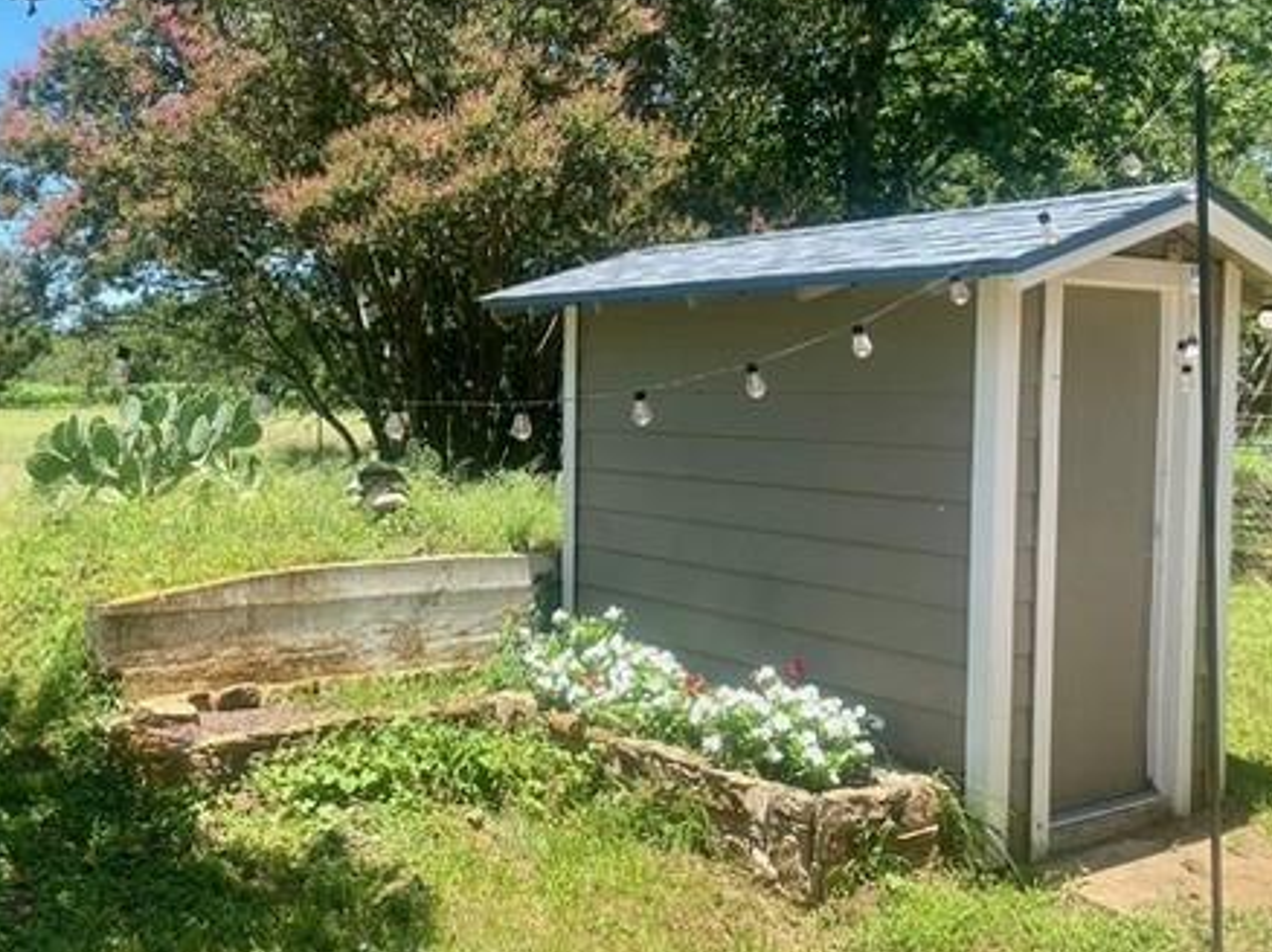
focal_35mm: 38
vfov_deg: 37.7
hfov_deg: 48.7
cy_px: 464
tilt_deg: -3.3
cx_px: 502
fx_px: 1396
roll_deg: -0.8
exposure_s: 1/1135
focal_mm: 4.25
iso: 32
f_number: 1.8
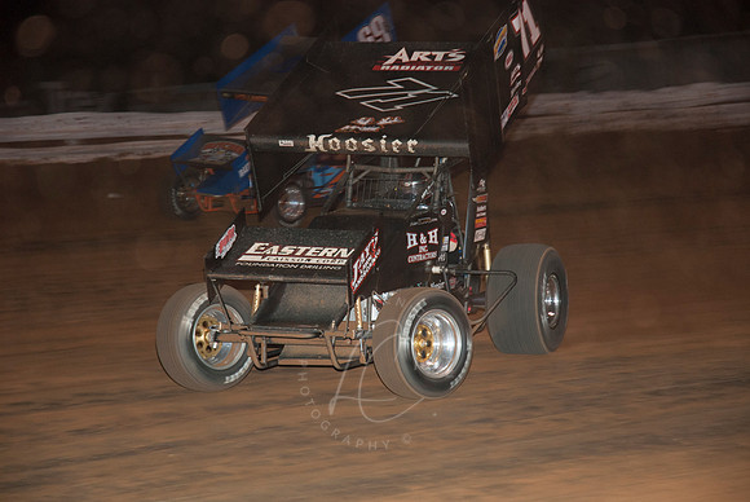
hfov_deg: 19.4
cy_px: 251
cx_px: 375
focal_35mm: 105
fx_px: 2190
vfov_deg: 13.1
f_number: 4.5
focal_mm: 70
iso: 200
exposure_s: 1/160
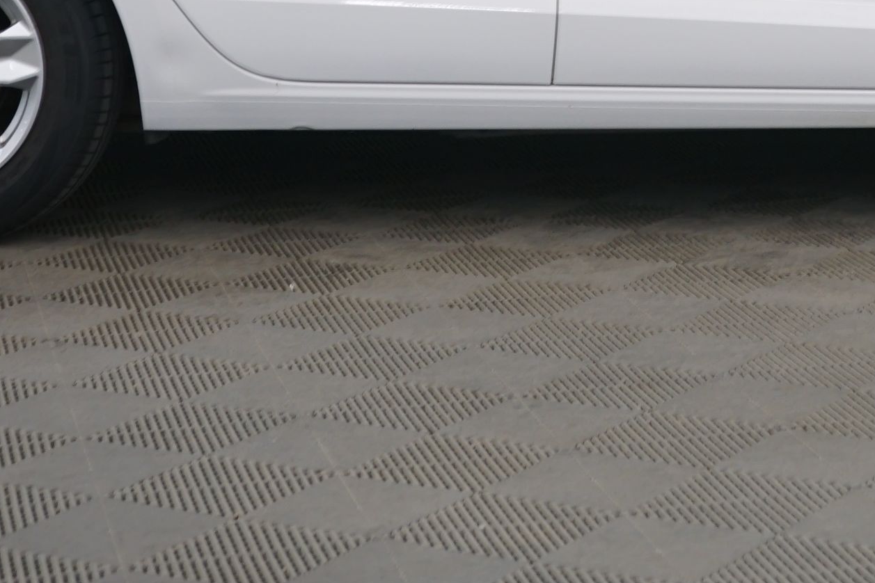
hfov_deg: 17.0
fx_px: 2892
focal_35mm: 119
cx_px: 741
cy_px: -282
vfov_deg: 11.1
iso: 400
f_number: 5
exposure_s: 1/8
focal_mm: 38
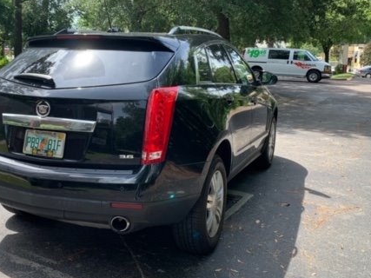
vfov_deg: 36.8
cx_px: 134
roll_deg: +0.7
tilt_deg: -11.0
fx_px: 418
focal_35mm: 39
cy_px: 131
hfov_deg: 47.3
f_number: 1.8
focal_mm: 4.25
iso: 25
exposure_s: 1/526
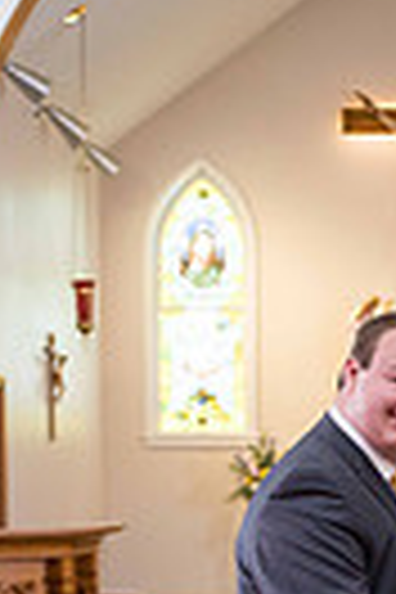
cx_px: 472
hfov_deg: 10.4
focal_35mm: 130
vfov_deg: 15.4
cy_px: 616
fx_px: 2145
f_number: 2.8
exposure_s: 1/200
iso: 400
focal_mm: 38
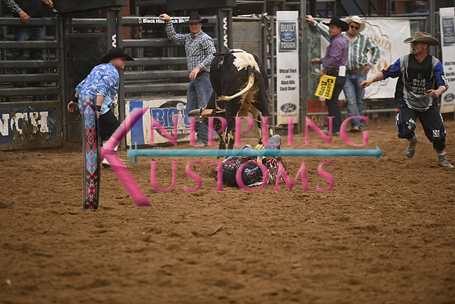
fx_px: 2528
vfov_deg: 6.9
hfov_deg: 10.3
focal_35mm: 200
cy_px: 152
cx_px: 228
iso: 3200
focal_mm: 200
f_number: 2.8
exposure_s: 1/400
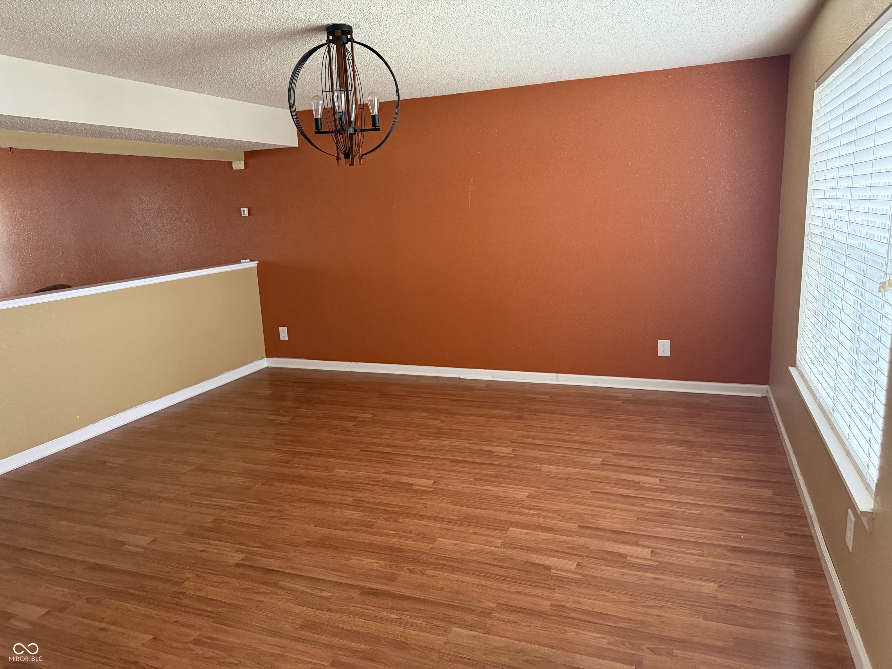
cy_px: 334
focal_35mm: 24
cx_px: 446
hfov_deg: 71.6
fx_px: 618
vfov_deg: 56.8
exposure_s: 1/60
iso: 640
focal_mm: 6.76
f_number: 1.78
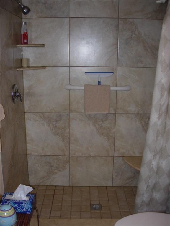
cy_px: 113
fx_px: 249
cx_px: 85
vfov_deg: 49.0
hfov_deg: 37.7
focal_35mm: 38
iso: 79
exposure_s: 1/64
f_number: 2.8
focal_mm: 7.8
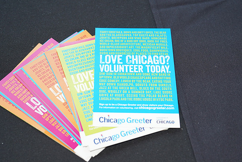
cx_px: 120
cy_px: 75
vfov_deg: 20.6
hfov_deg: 30.5
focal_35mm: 66
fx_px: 444
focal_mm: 60
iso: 400
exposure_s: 1/80
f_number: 5
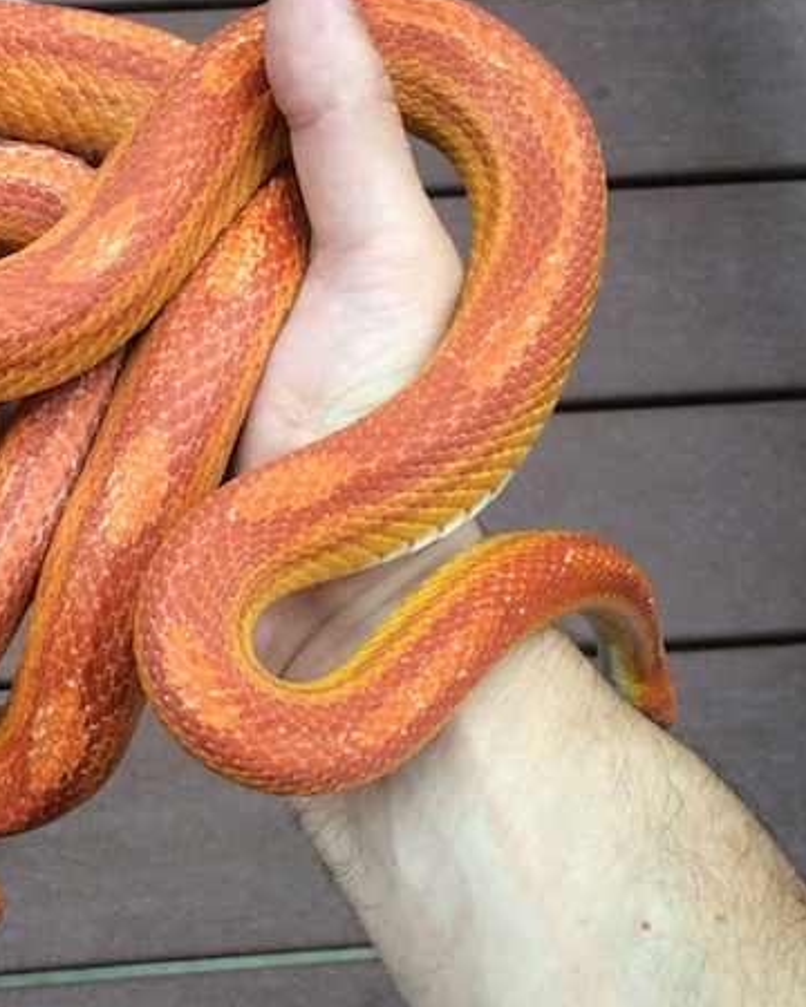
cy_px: 436
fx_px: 1491
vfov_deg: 37.3
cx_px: 168
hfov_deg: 29.6
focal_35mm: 50
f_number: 2.2
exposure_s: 1/120
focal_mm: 4.12
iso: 40
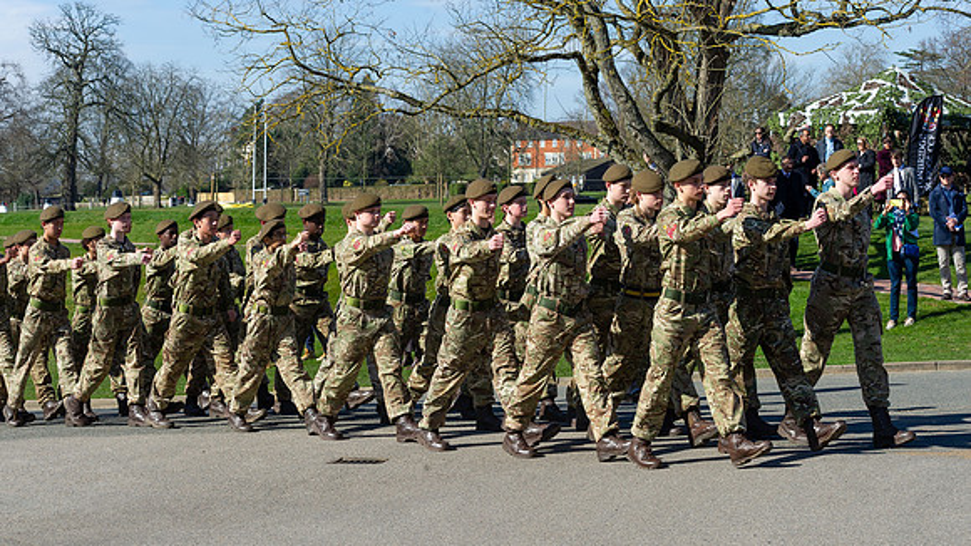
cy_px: 329
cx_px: 505
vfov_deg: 15.1
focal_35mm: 80
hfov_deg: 26.6
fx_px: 2056
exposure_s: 1/320
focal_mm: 70
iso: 250
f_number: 9
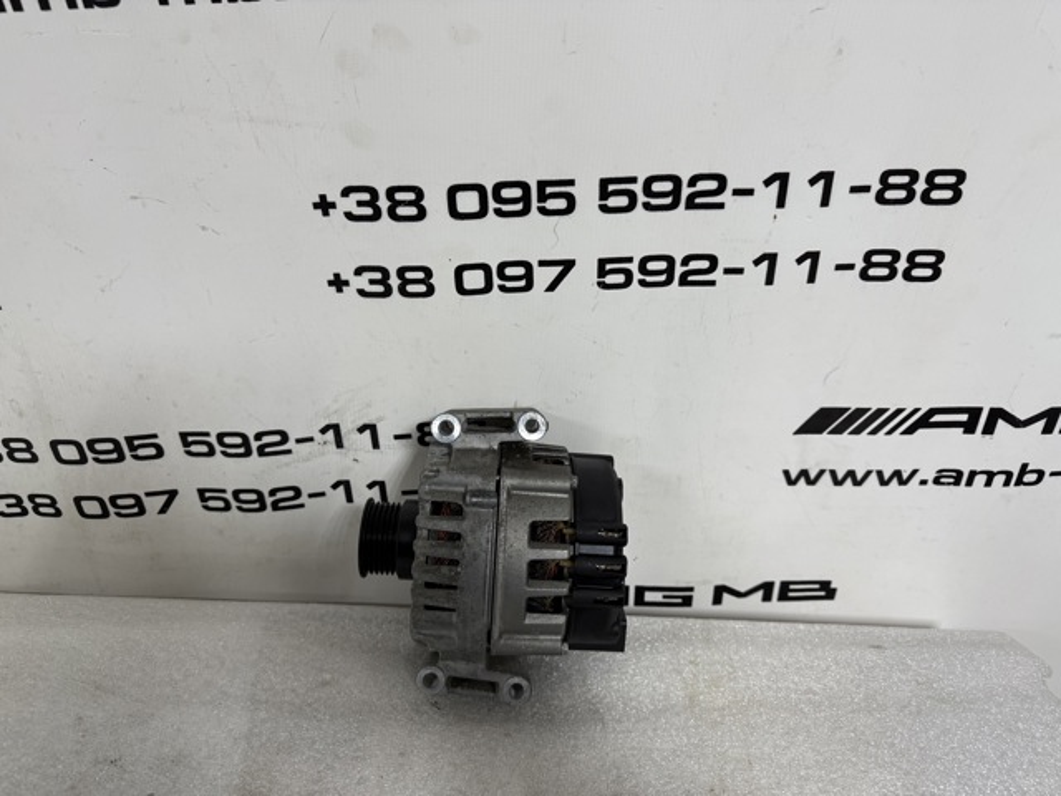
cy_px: 398
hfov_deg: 71.6
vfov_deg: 56.8
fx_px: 736
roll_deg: -3.4
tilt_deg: -30.7
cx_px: 530
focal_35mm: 24
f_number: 1.78
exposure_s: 1/121
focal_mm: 6.76
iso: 160
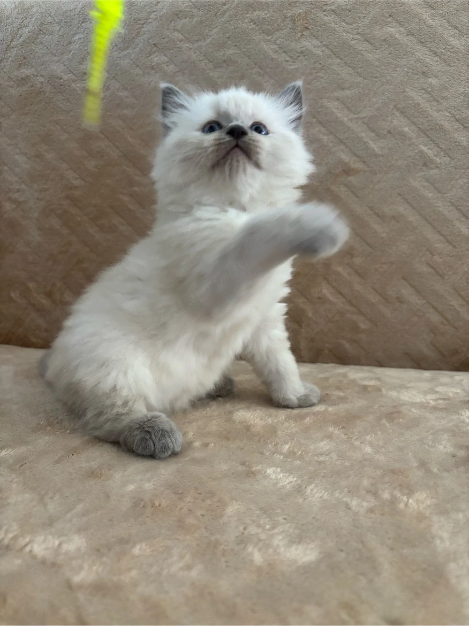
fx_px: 470
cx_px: 234
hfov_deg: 53.0
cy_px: 313
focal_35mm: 26
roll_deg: -0.4
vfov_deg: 67.3
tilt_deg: -10.6
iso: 400
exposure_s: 1/60
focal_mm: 5.96
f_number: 1.6
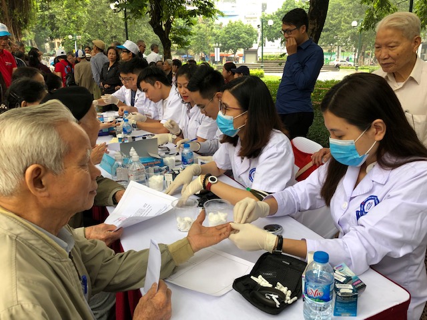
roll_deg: -0.2
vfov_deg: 49.7
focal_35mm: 28
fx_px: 345
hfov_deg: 63.4
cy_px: 160
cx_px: 214
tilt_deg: -16.6
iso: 25
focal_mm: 4
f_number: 1.8
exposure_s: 1/48
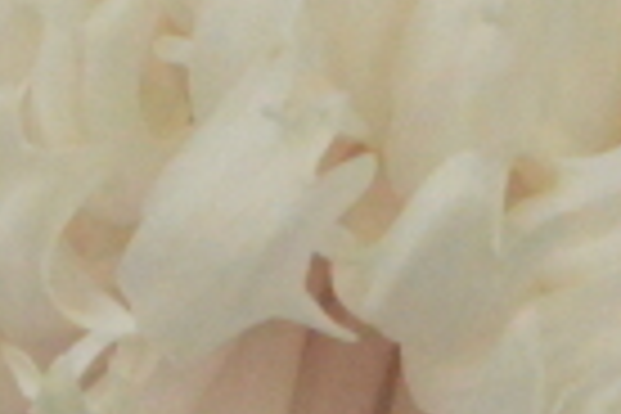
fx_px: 23919
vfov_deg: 1.0
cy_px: 74
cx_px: 770
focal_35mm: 1387
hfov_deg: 1.5
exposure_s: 1/200
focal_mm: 125
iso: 6400
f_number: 18
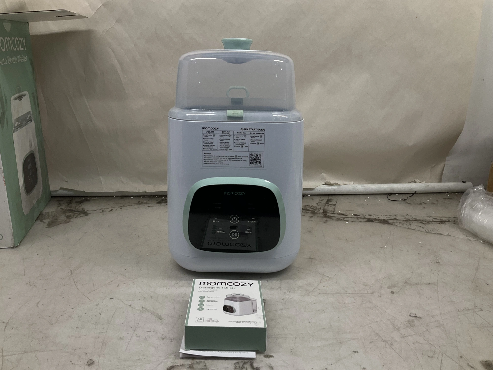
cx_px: 246
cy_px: 185
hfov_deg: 61.7
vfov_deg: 48.2
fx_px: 413
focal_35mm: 29
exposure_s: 1/120
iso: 20
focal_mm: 3
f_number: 1.8
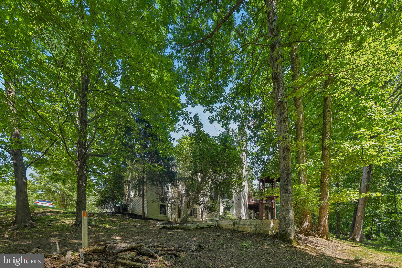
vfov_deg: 73.7
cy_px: 134
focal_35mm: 16
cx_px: 201
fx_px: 179
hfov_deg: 96.7
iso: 100
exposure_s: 1/25
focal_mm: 16
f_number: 8
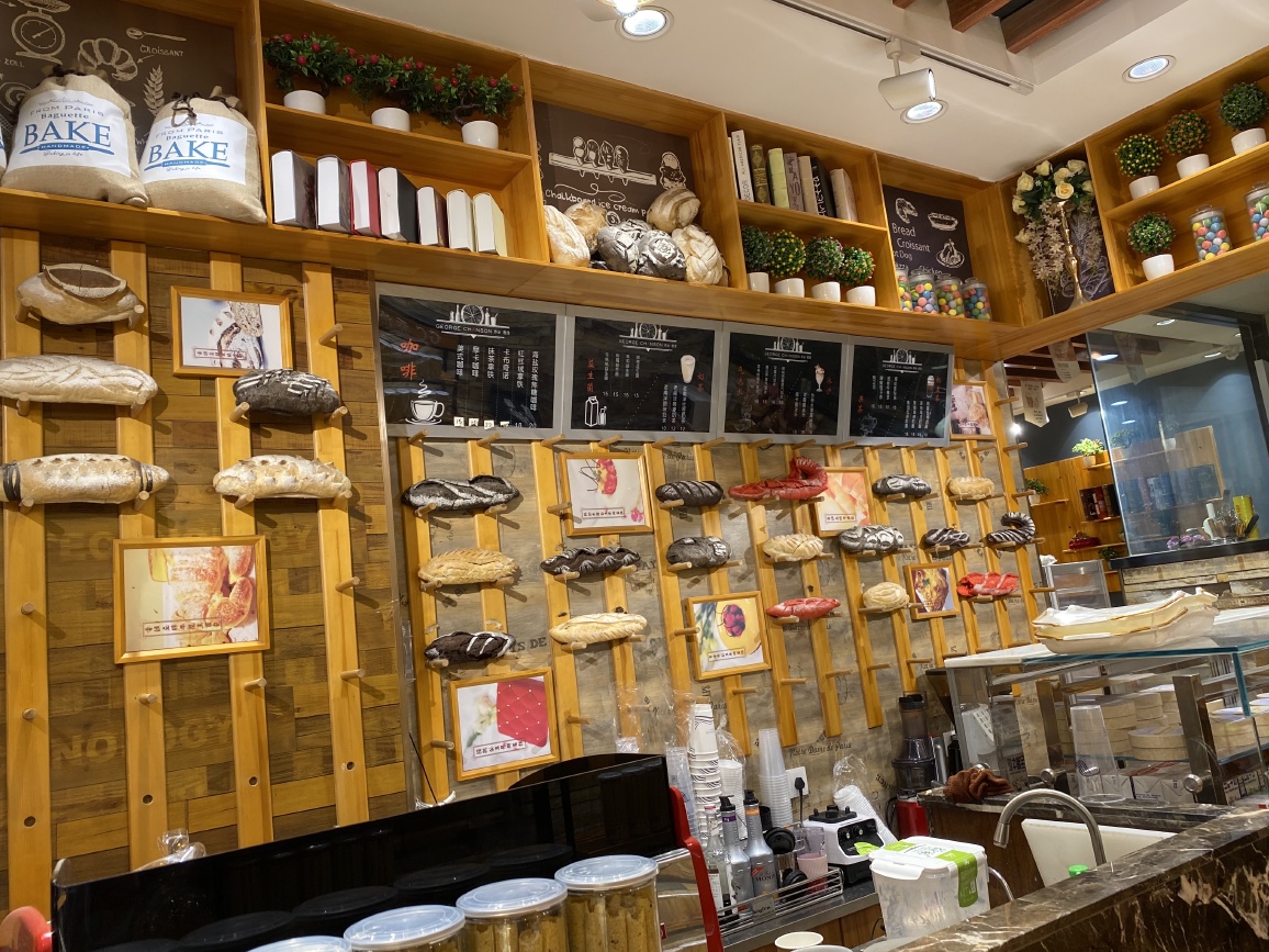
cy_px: 472
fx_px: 990
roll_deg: +6.7
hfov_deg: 65.3
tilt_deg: +9.9
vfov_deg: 51.4
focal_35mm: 27
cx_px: 642
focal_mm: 4.25
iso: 125
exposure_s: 1/100
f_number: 1.8
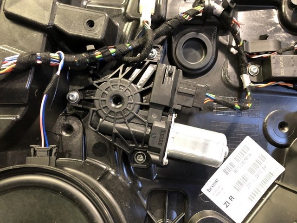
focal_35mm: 28
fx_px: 240
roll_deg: -0.1
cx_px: 148
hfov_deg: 63.4
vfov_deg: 49.7
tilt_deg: -27.6
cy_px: 112
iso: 100
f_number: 1.8
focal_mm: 4
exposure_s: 1/13
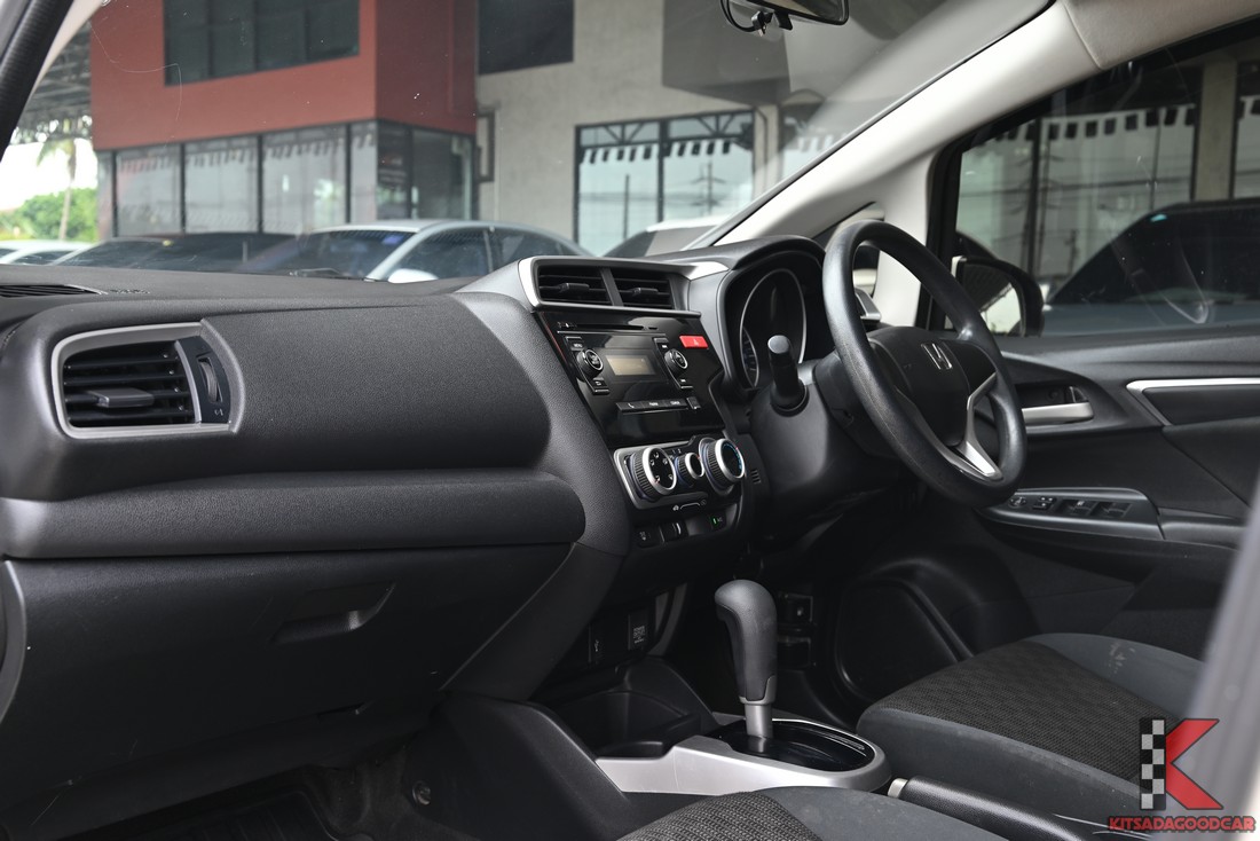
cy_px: 420
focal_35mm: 35
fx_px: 1225
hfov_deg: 54.4
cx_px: 630
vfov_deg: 37.9
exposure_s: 1/90
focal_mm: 35
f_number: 6.7
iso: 200
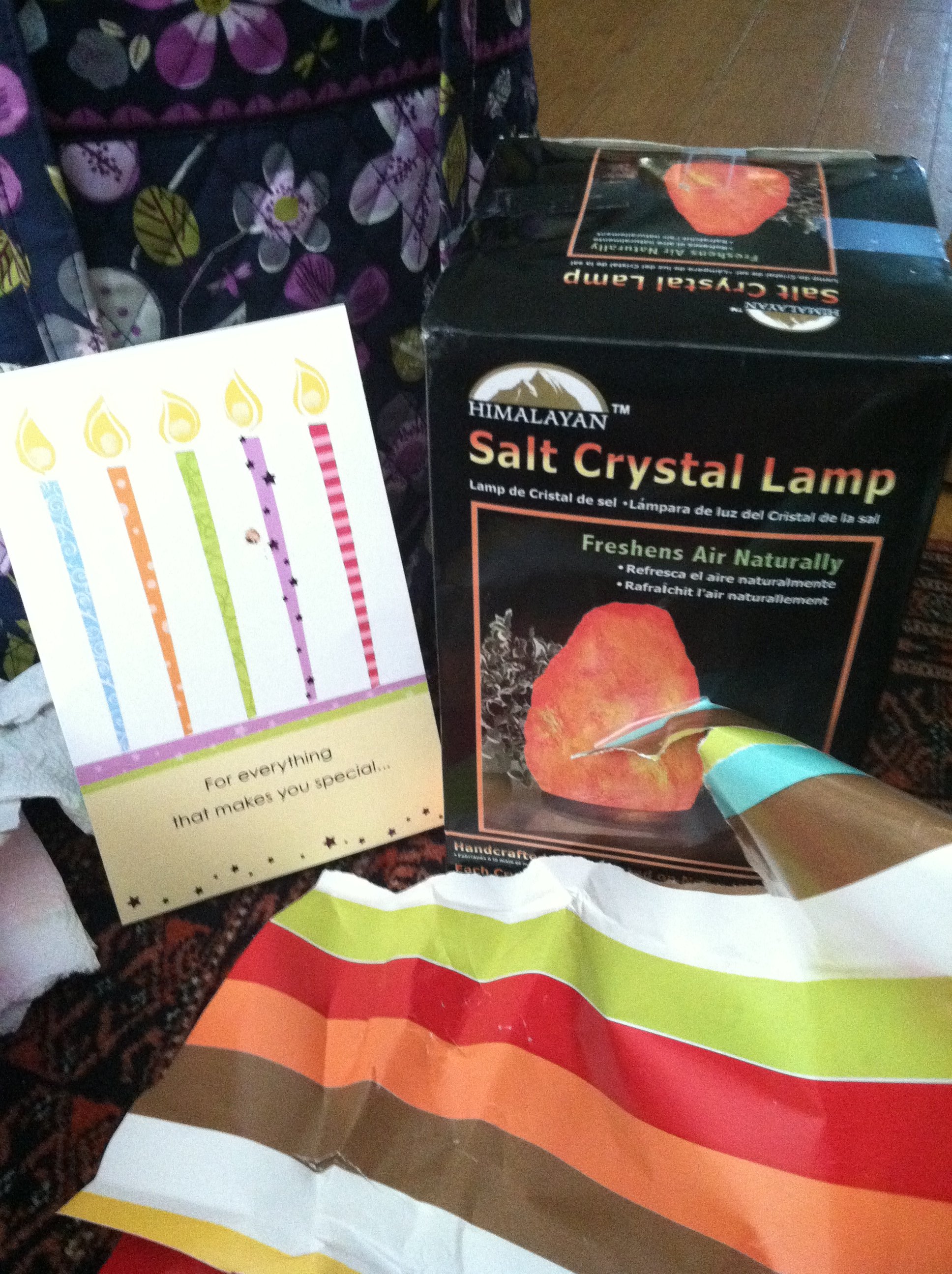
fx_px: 1287
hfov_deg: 40.6
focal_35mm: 35
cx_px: 476
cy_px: 637
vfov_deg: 52.7
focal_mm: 3.85
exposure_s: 1/17
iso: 640
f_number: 2.8
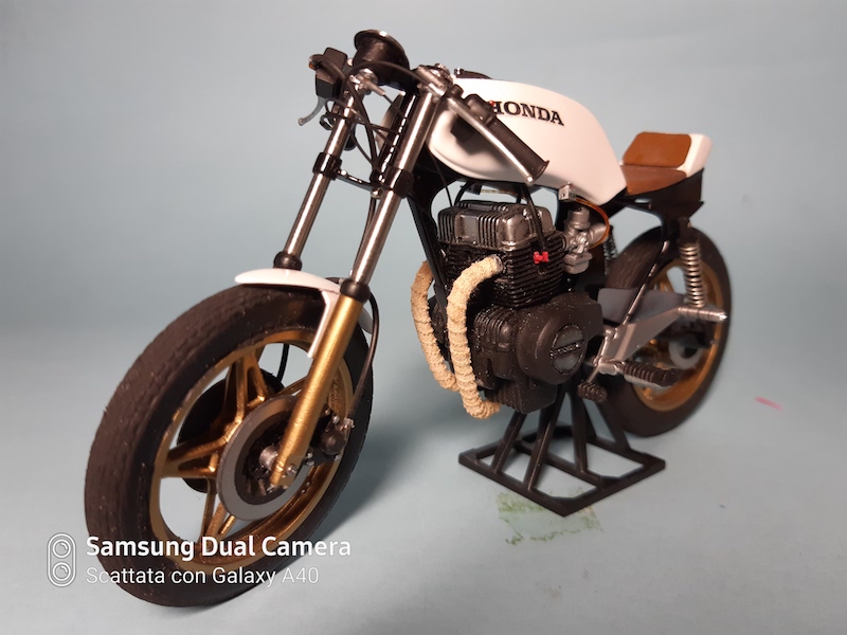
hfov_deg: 67.3
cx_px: 424
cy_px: 318
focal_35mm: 26
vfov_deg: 53.1
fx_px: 636
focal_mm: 3.92
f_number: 1.7
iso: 80
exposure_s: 1/50
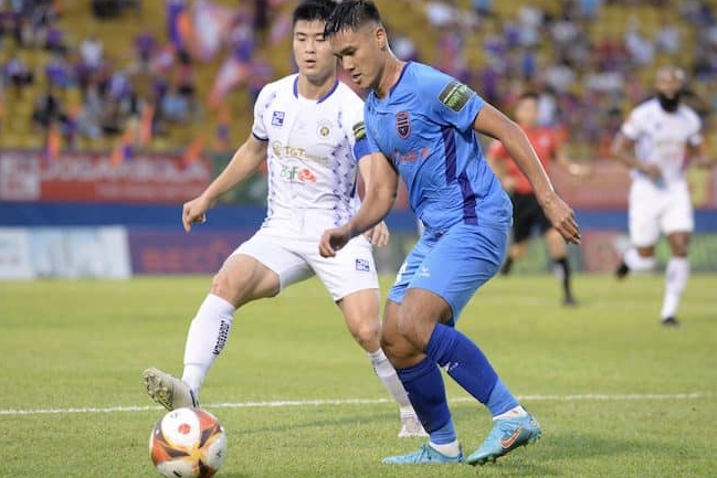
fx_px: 3964
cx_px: 356
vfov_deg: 6.9
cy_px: 238
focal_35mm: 199
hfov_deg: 10.3
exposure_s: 1/800
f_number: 2.8
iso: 2800
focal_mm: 190
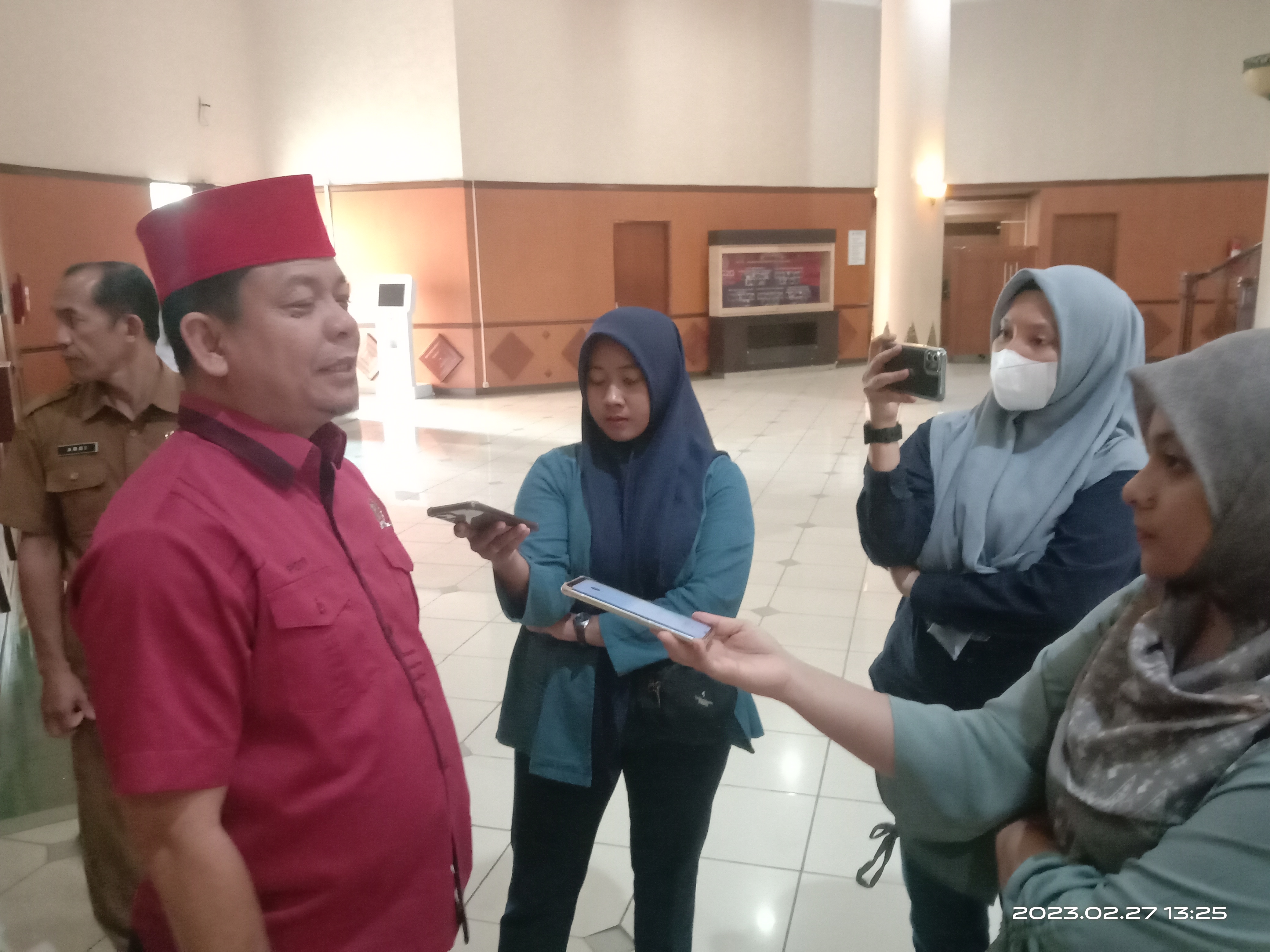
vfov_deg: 53.1
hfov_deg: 67.3
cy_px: 476
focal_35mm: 26
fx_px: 954
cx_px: 635
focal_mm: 3.65
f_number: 2.2
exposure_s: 1/14.3
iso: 2452
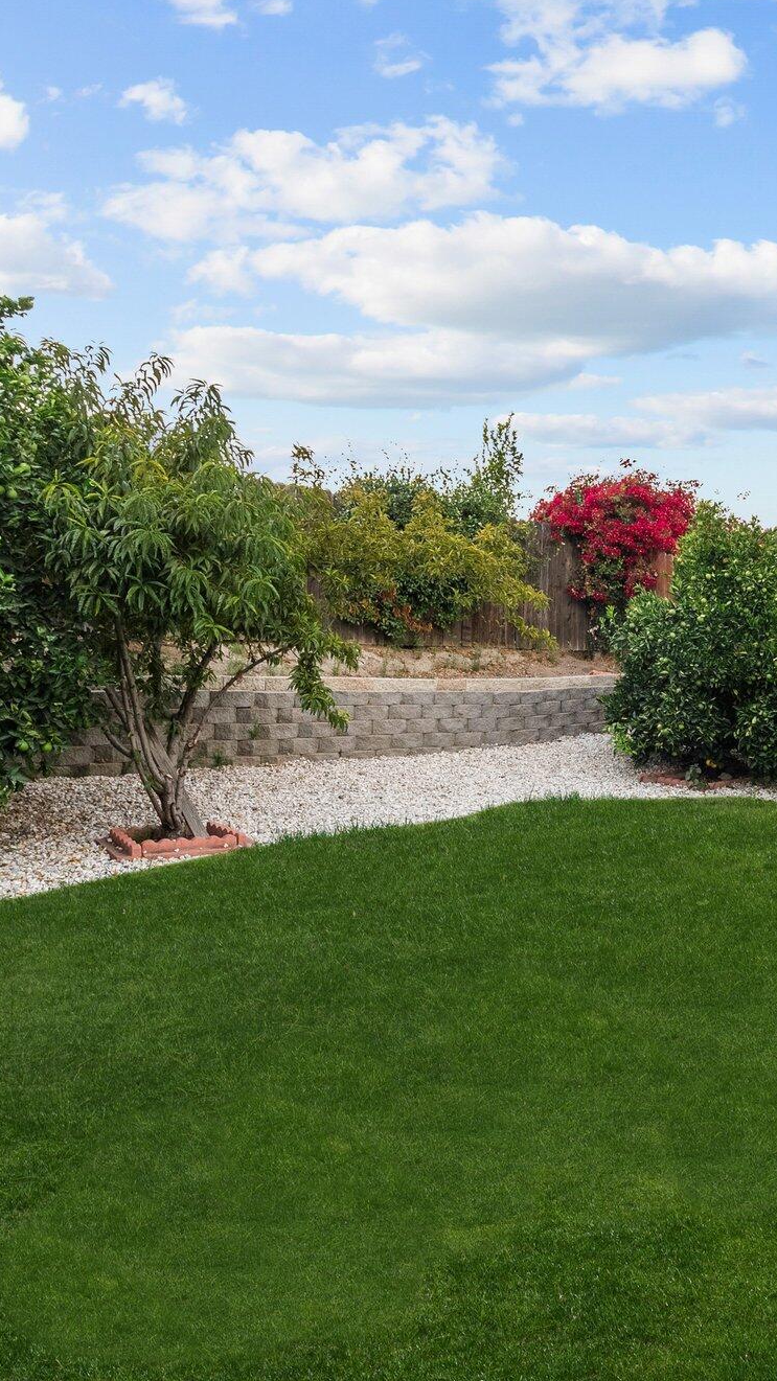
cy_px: 675
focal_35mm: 26
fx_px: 952
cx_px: 650
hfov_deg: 41.9
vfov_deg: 71.9
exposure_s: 1/6
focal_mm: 16
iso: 2000
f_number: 7.1
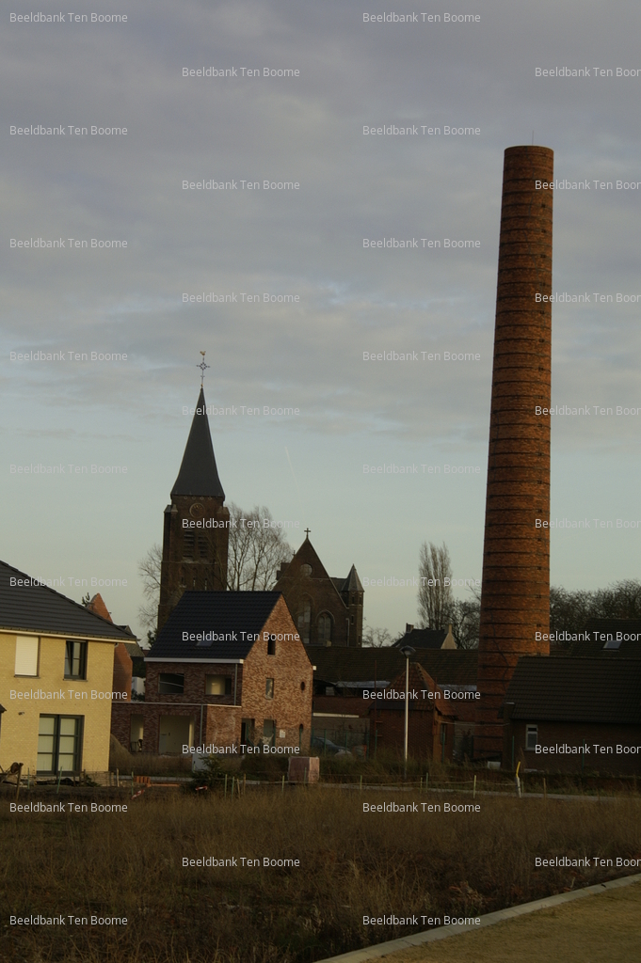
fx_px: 2408
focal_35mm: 90
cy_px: 482
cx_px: 320
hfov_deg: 15.2
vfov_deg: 22.6
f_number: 11
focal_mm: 60
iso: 100
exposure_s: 1/80
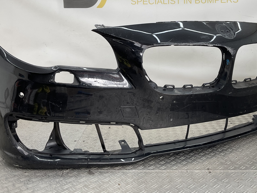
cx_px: 142
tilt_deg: -7.2
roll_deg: -0.7
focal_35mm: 41
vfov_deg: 34.9
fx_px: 304
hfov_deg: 45.7
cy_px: 67
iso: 16
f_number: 1.8
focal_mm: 3
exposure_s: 1/116
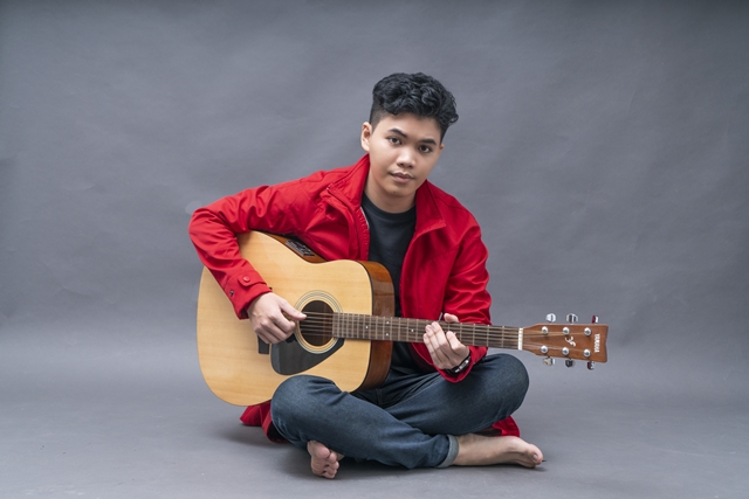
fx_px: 1040
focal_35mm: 50
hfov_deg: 39.6
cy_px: 250
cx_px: 374
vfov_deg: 27.0
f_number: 7.1
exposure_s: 1/200
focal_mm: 50
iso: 320
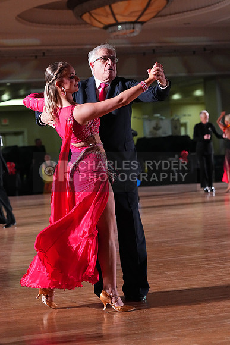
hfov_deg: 12.6
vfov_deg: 18.8
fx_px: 1044
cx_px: 115
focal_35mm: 109
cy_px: 172
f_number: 5
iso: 8000
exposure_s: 1/400
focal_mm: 109
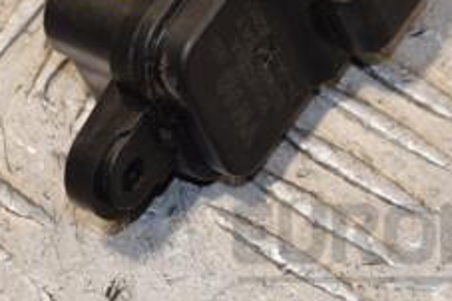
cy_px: -32
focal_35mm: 389
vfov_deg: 3.5
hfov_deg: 5.3
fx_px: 4880
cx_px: 195
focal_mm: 98
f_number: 8
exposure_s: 1/200
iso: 800
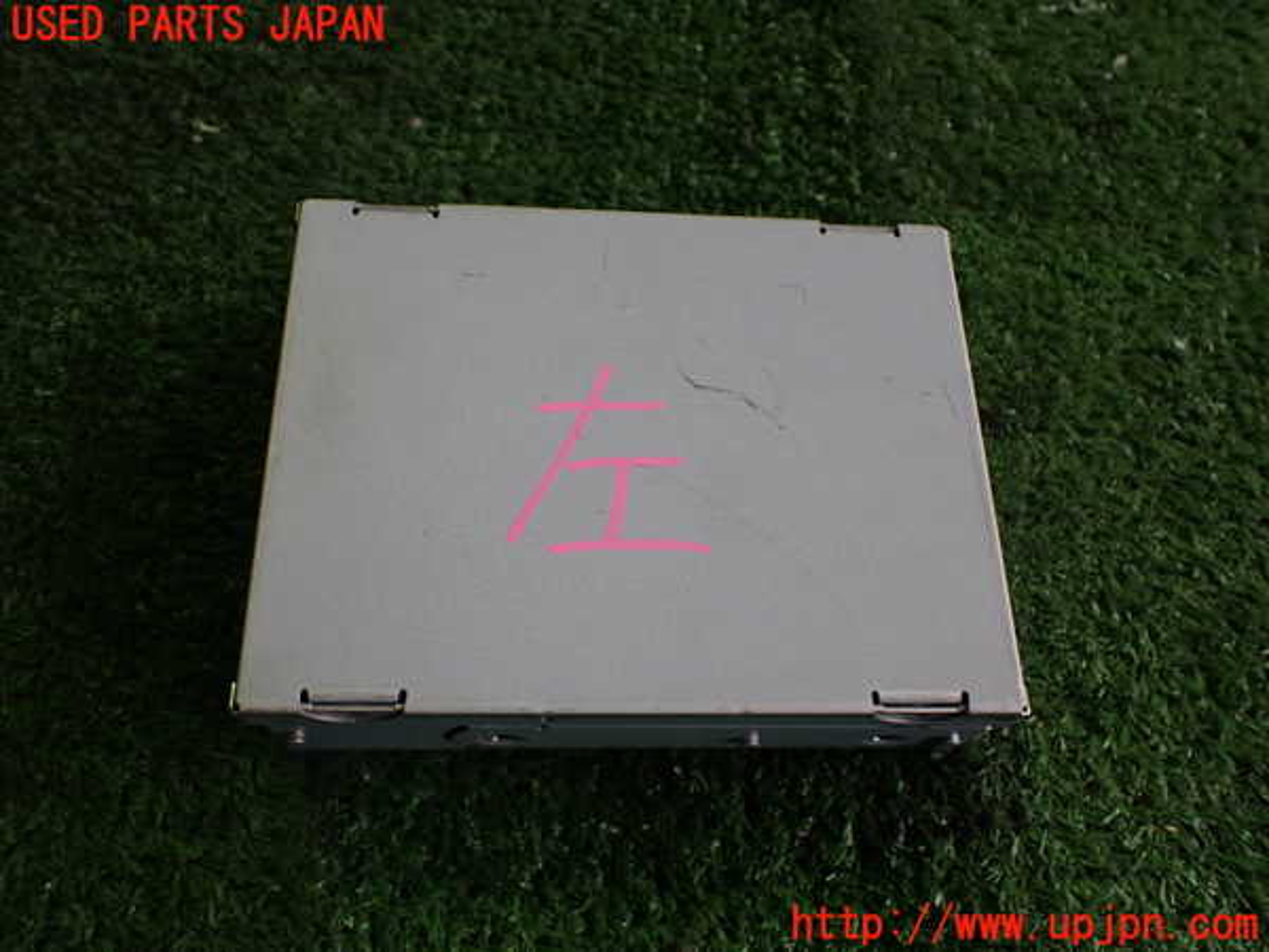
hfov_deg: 60.0
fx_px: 1100
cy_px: 476
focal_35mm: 30
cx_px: 634
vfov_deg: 46.8
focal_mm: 5.4
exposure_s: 1/125
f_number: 2.3
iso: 250
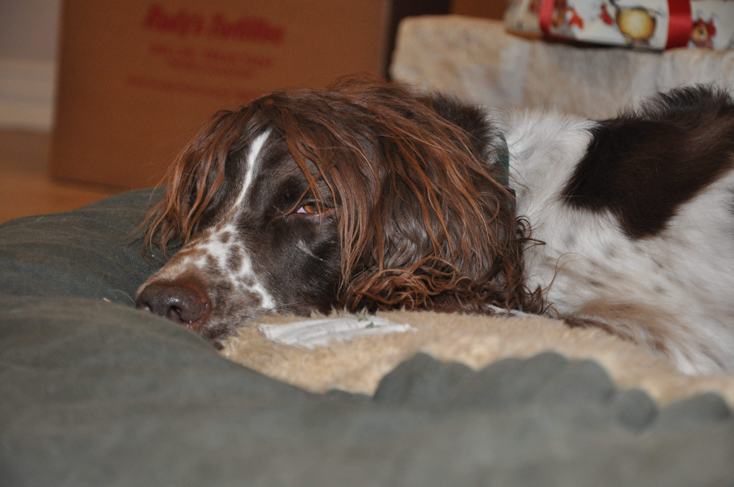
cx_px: 367
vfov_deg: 13.0
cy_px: 244
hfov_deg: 19.5
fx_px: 2138
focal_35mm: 105
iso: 800
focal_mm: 70
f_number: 5.3
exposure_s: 1/60
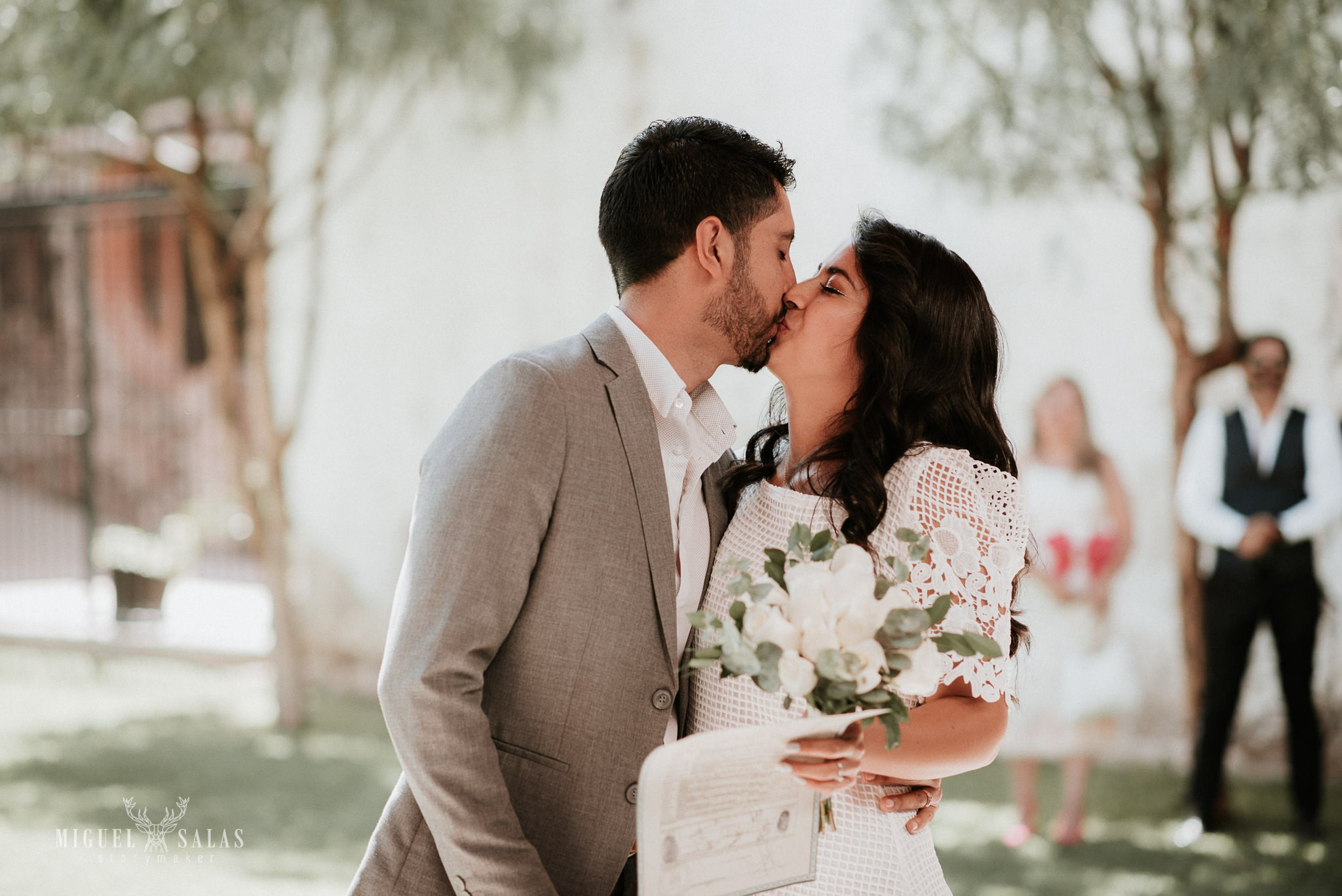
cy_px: 448
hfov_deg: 23.9
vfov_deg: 16.1
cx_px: 671
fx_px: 3170
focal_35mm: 85
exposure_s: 1/320
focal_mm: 85
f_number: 2.5
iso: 100
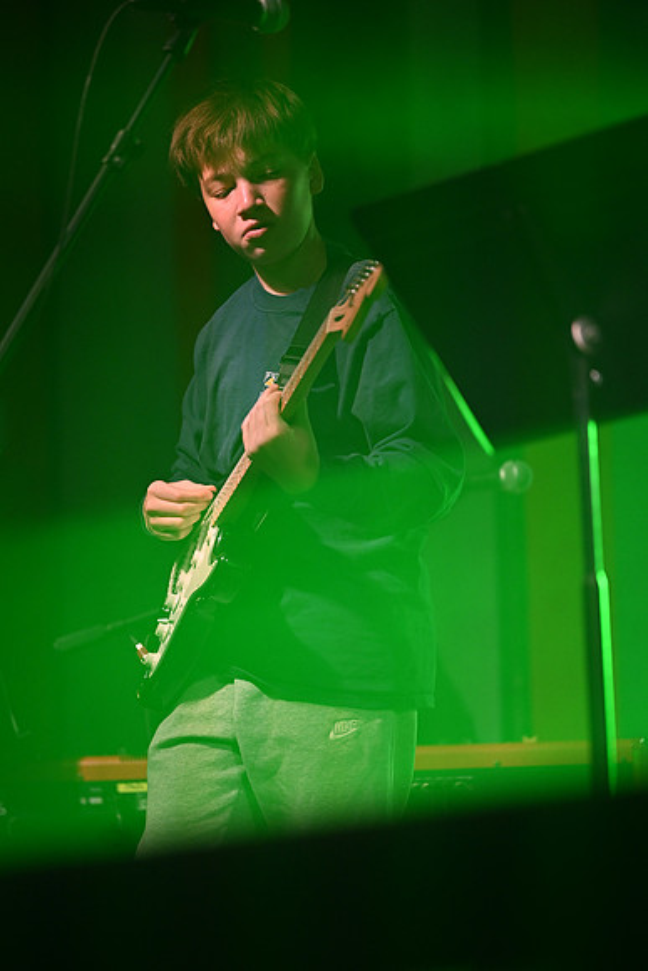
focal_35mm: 200
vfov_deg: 10.3
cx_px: 324
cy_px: 486
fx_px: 5396
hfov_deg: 6.9
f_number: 2.8
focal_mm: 200
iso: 2000
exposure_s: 1/500
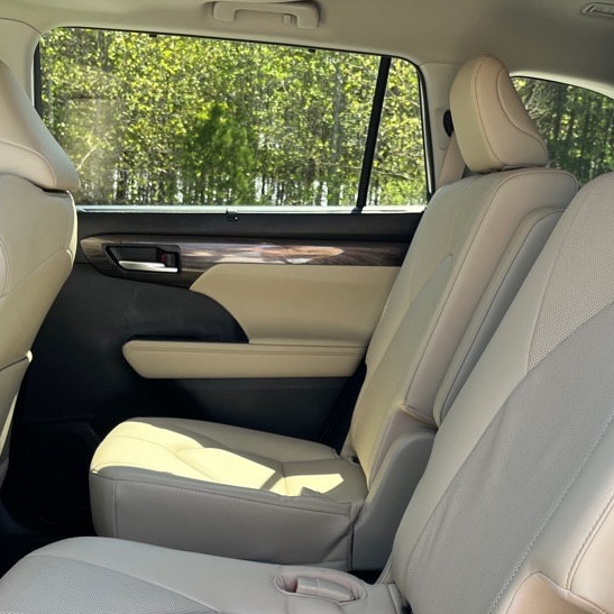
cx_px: 346
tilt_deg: -16.1
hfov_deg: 39.1
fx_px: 863
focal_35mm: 43
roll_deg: -3.9
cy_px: 424
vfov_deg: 38.6
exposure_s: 1/192
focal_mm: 5.1
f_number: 1.6
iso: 40
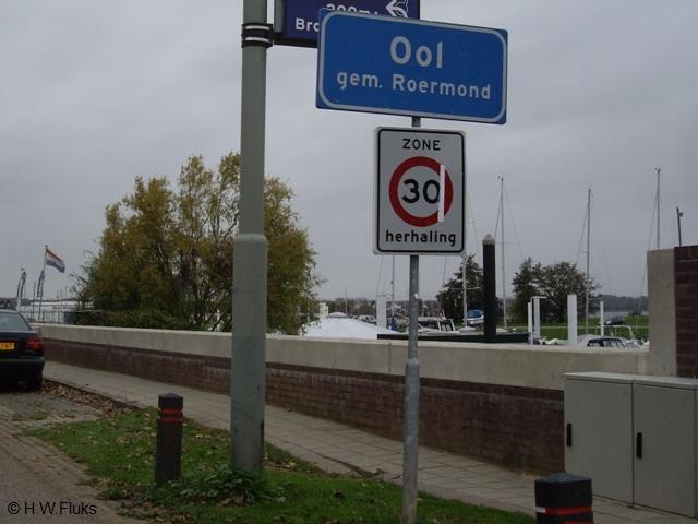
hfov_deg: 49.0
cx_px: 349
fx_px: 766
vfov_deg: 37.7
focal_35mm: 38
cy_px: 262
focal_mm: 7.9
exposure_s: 1/80
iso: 100
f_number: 2.8
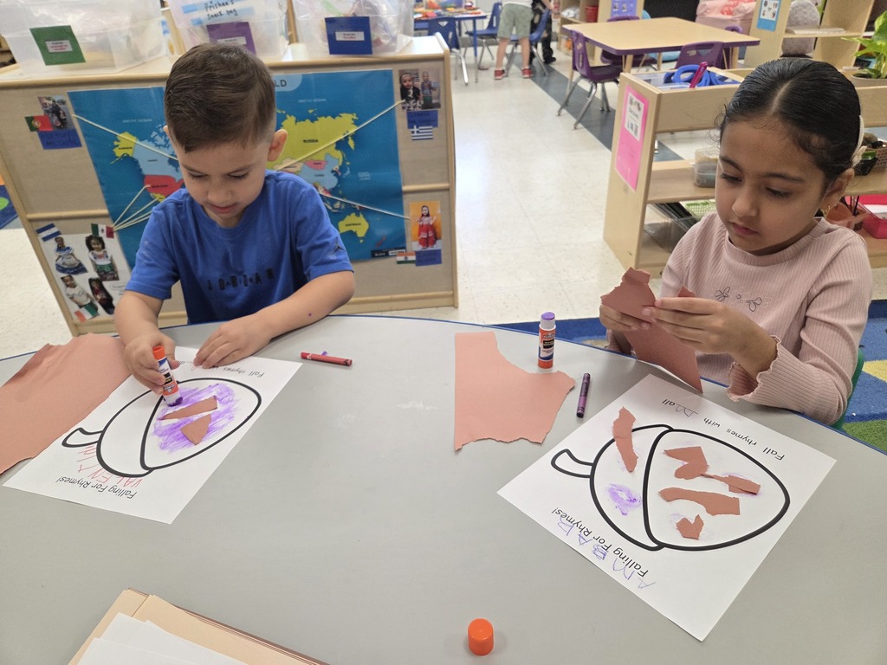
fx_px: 589
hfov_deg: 73.9
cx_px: 444
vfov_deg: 58.9
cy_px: 332
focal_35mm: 23
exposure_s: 1/120
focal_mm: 5.4
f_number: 1.8
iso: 160
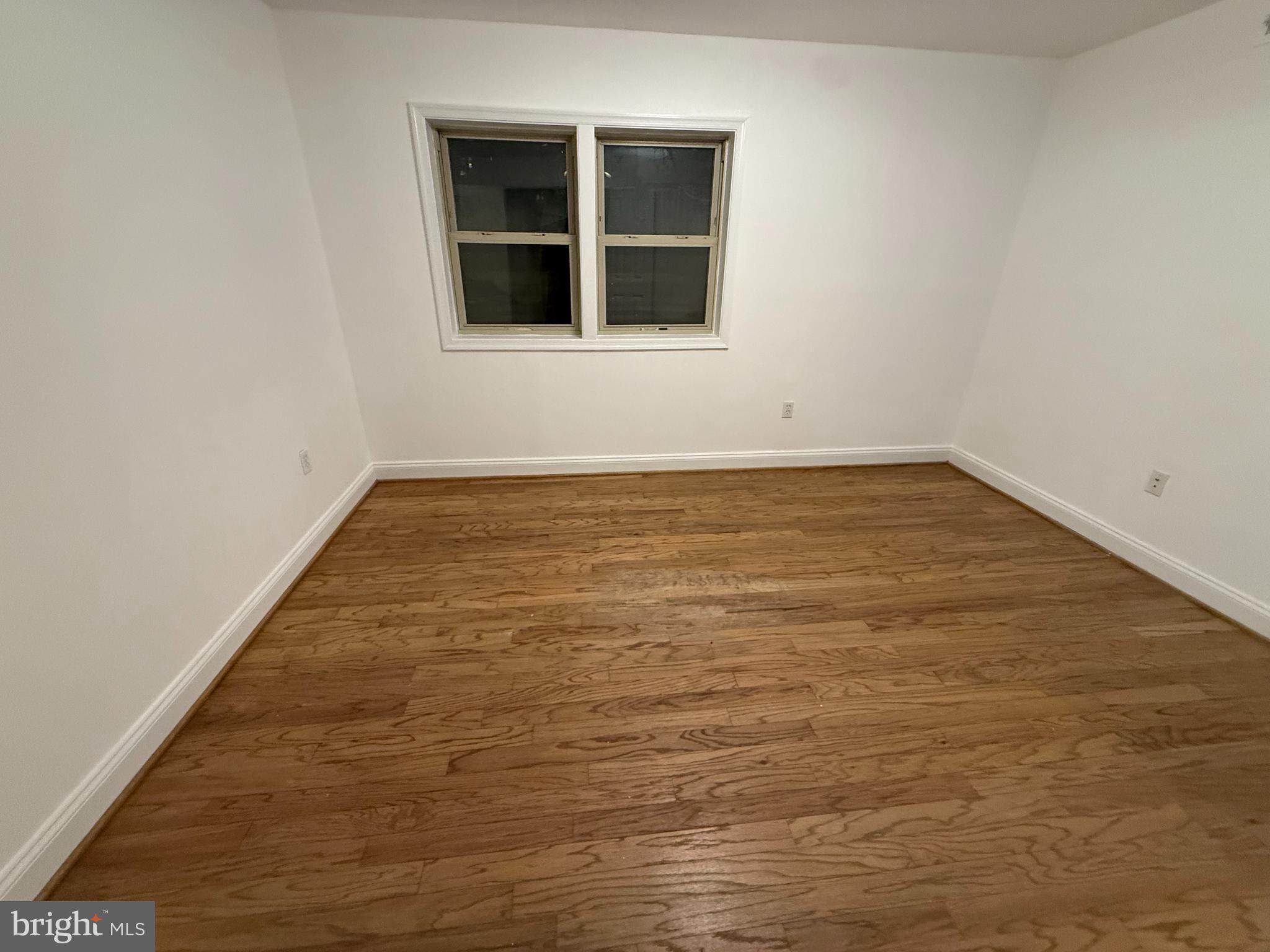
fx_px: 514
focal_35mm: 14
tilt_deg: -22.9
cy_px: 476
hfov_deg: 102.1
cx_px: 635
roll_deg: -0.2
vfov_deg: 85.7
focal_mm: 2.22
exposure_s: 1/60
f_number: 2.2
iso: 400
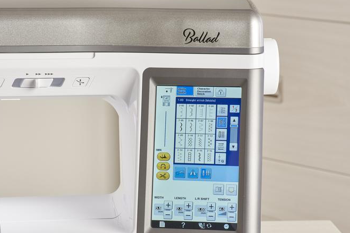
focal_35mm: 204
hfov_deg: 10.1
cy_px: 128
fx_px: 1983
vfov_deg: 6.7
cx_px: 148
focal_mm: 112
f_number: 13
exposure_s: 1/4
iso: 200
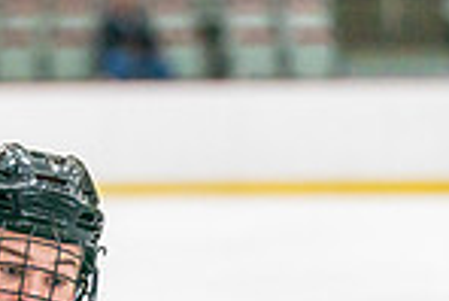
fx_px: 5918
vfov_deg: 2.9
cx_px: 18
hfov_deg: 4.3
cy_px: 558
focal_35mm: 474
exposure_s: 1/1250
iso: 3200
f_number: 2.8
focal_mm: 121
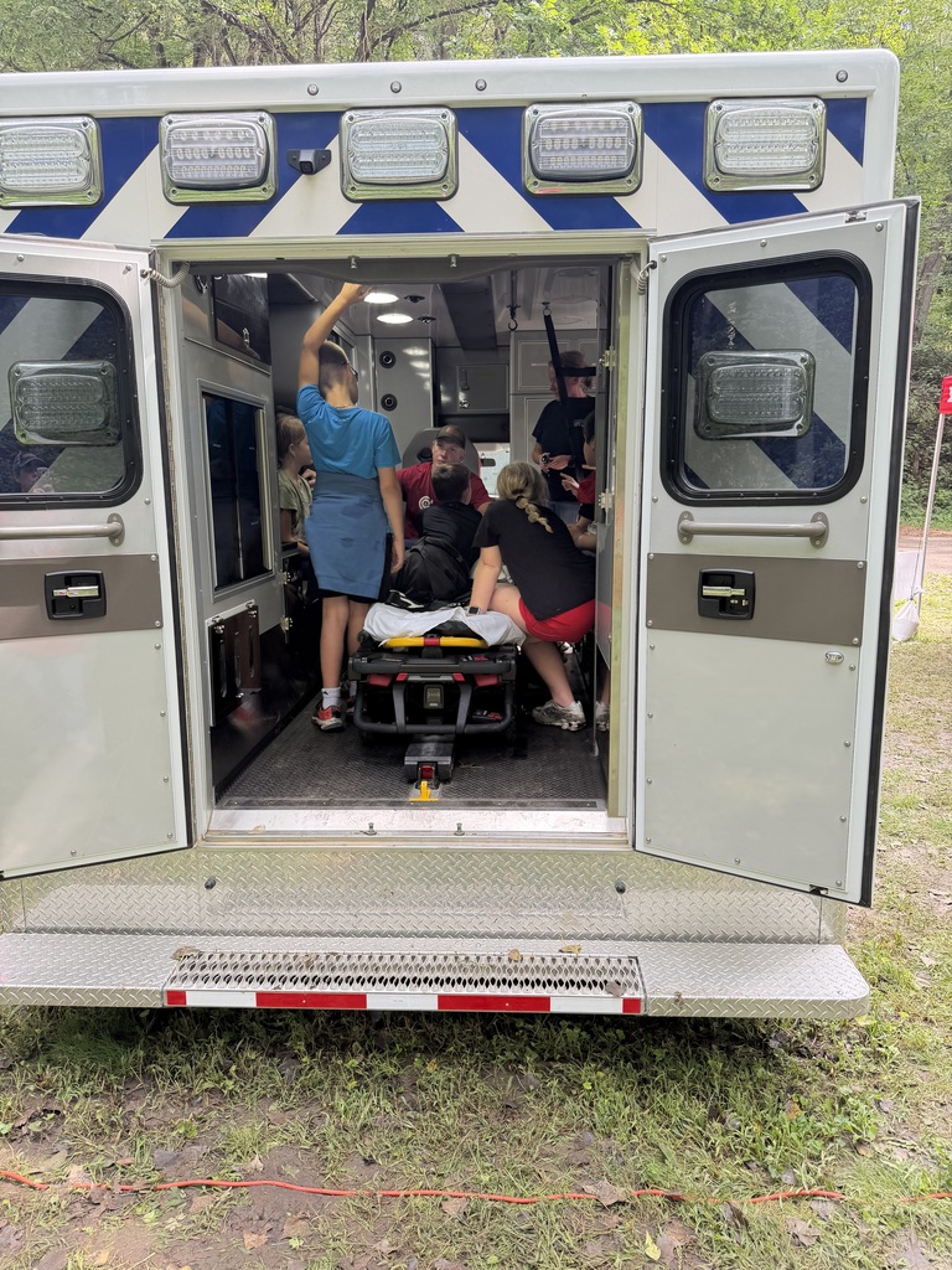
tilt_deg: -9.6
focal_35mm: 24
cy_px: 635
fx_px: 880
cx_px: 476
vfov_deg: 71.6
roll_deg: -1.5
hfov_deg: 56.8
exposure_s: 1/234
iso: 80
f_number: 1.78
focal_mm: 6.76
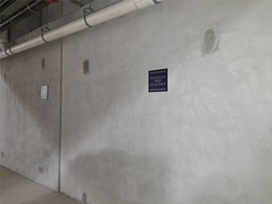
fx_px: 189
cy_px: 102
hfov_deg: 71.6
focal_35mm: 24
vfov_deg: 56.8
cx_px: 136
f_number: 1.8
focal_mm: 5.23
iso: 500
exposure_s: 1/20
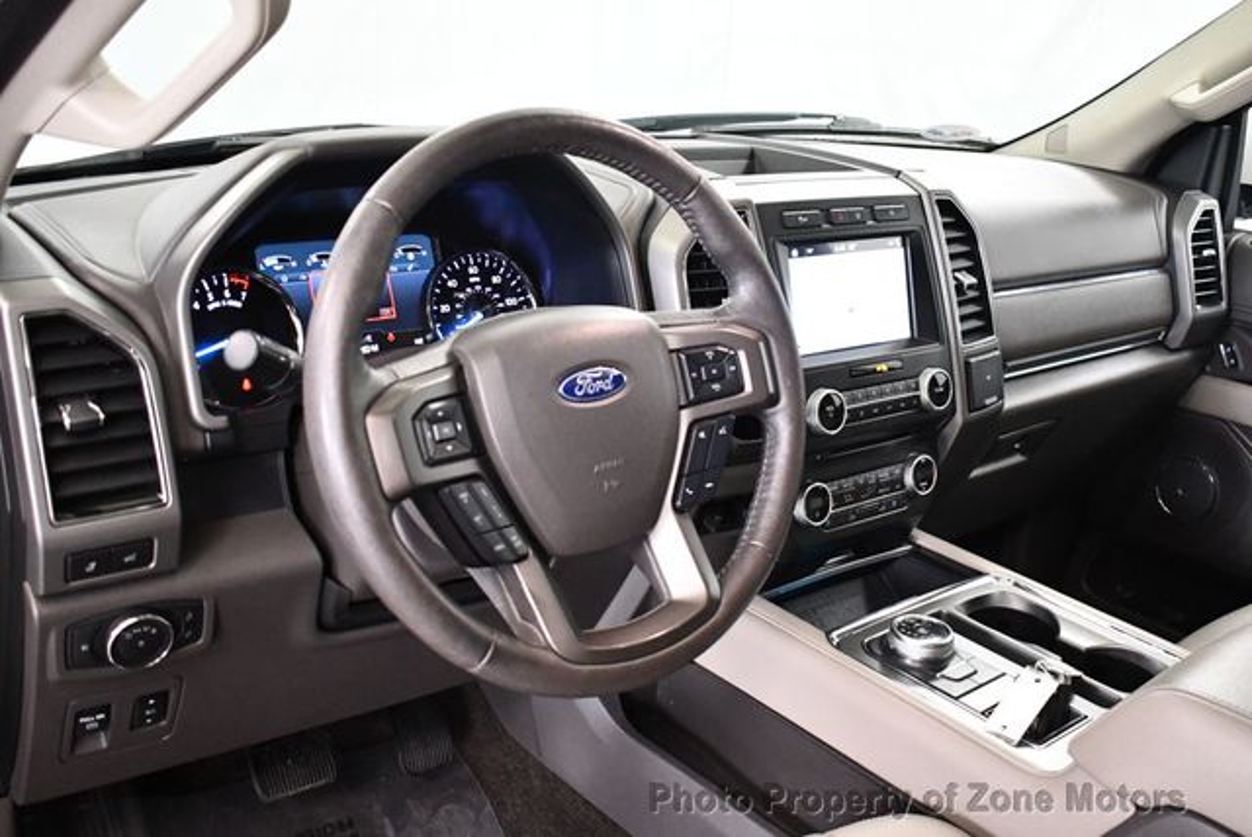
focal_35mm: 36
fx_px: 1253
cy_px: 418
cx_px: 626
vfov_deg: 36.9
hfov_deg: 53.1
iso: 3200
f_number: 3.5
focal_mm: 18
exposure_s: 1/100
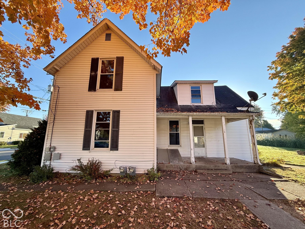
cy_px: 114
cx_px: 152
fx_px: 123
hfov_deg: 102.1
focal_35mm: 14
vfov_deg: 85.7
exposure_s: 1/445
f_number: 2.2
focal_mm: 2.22
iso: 64
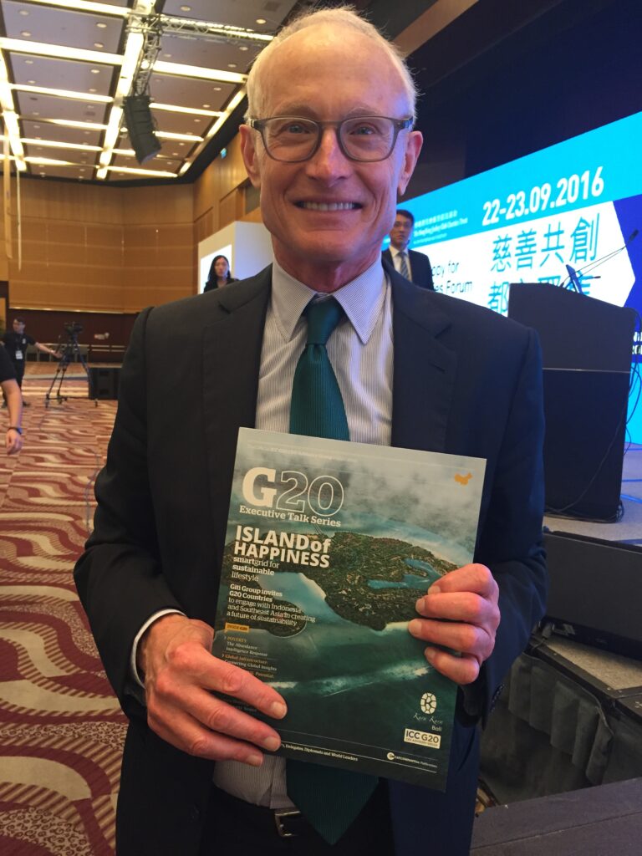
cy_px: 428
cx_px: 321
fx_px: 717
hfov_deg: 48.2
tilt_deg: -7.5
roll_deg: -1.4
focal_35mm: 29
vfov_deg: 61.7
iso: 160
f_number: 2.2
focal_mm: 4.15
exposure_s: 1/30
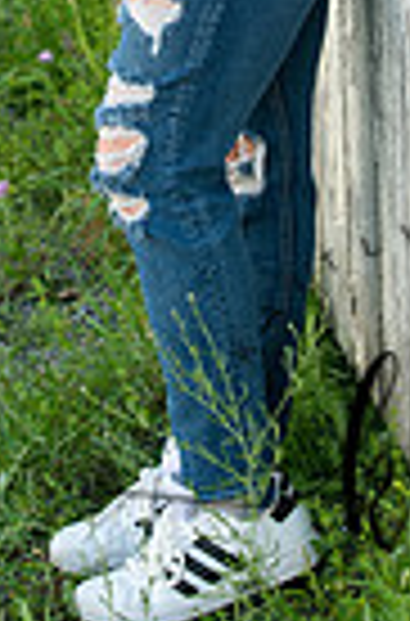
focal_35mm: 229
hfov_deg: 6.0
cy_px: -261
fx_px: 3942
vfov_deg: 8.8
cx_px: 178
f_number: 5.6
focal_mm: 70
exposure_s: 1/250
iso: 400
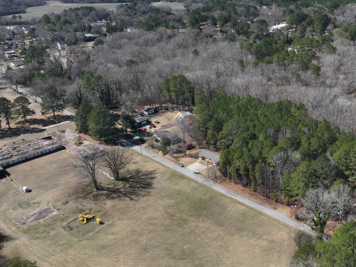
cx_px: 269
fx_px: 411
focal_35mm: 40
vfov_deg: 35.7
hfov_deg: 45.1
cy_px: 95
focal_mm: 12.29
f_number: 10
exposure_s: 1/200
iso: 100
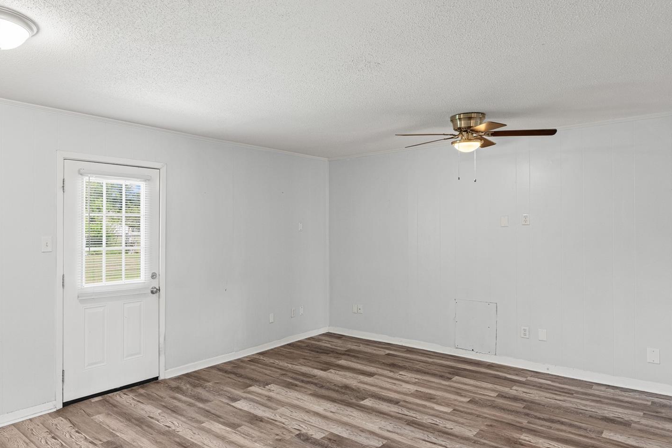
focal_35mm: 23
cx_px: 277
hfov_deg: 75.5
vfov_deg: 55.1
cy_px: 230
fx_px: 429
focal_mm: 16
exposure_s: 1/50
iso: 800
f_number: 8
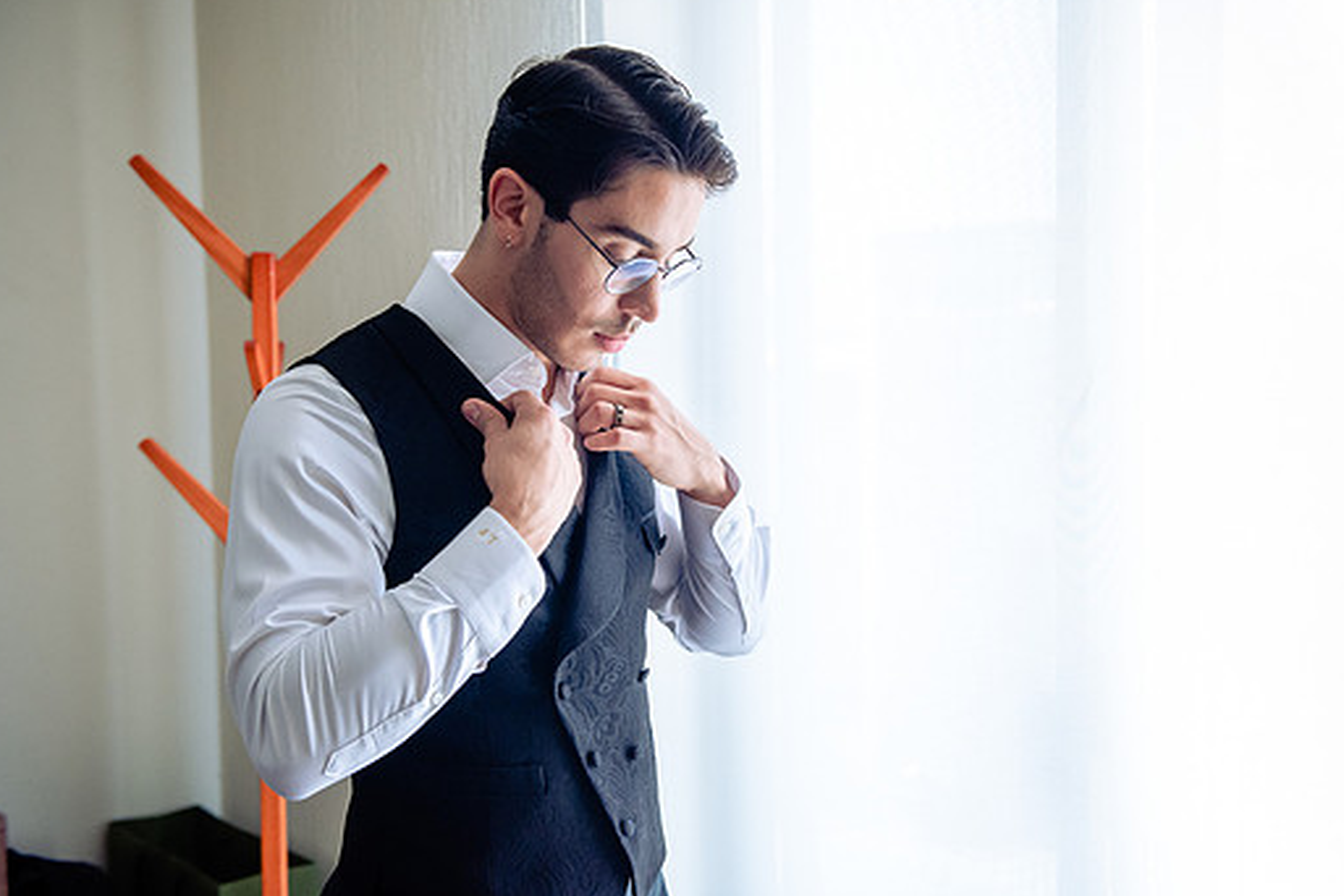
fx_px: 1605
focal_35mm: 43
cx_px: 726
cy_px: 447
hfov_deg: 45.4
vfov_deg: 31.2
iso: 1250
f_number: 3.5
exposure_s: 1/250
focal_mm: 38
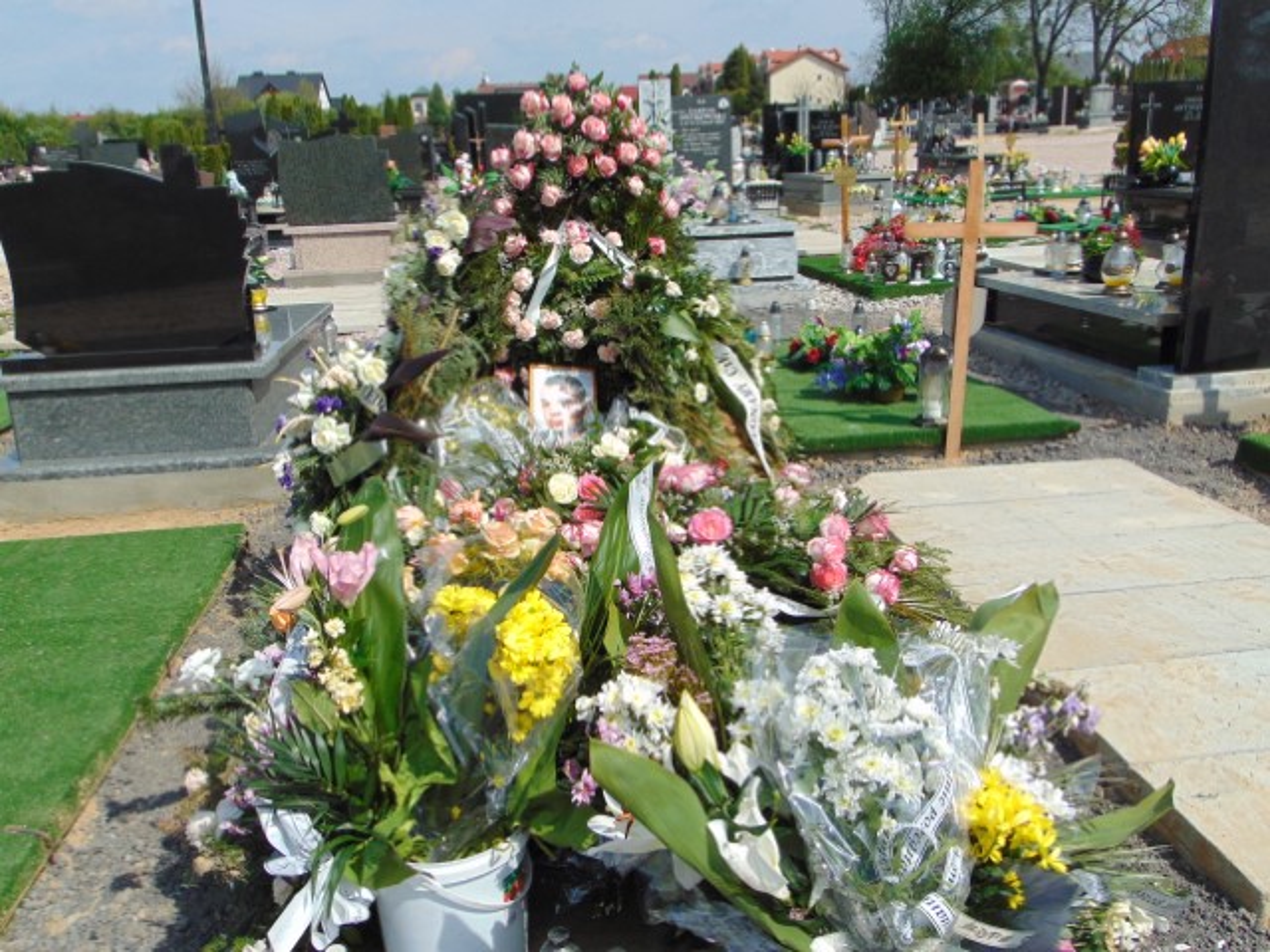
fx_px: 1101
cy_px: 476
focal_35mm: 30
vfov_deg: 46.8
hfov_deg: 60.0
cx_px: 635
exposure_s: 1/250
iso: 80
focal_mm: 5.4
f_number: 8
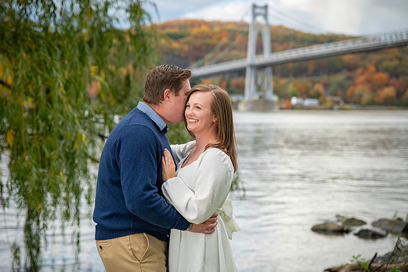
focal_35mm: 74
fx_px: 838
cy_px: 133
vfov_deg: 18.4
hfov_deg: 27.4
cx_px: 196
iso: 640
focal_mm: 65
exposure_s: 1/3200
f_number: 2.8
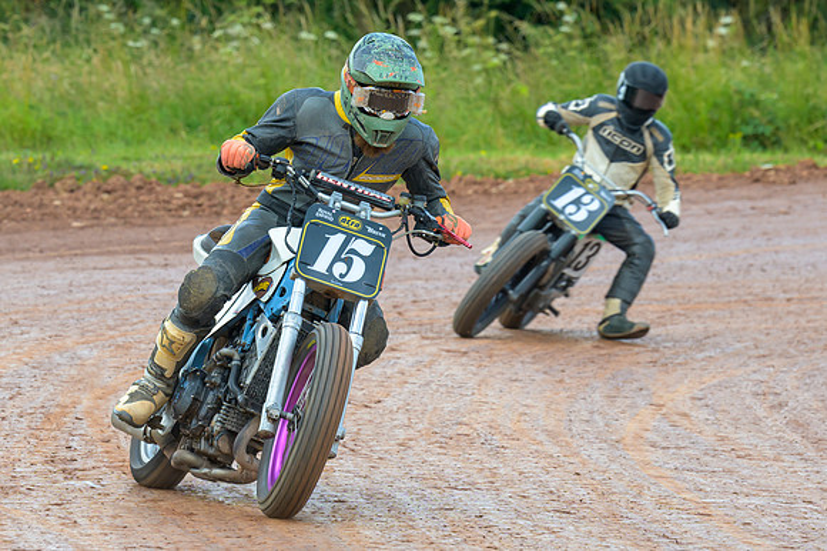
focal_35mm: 321
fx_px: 7358
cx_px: 358
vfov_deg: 4.3
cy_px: 305
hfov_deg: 6.4
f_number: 5
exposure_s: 1/400
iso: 280
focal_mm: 150
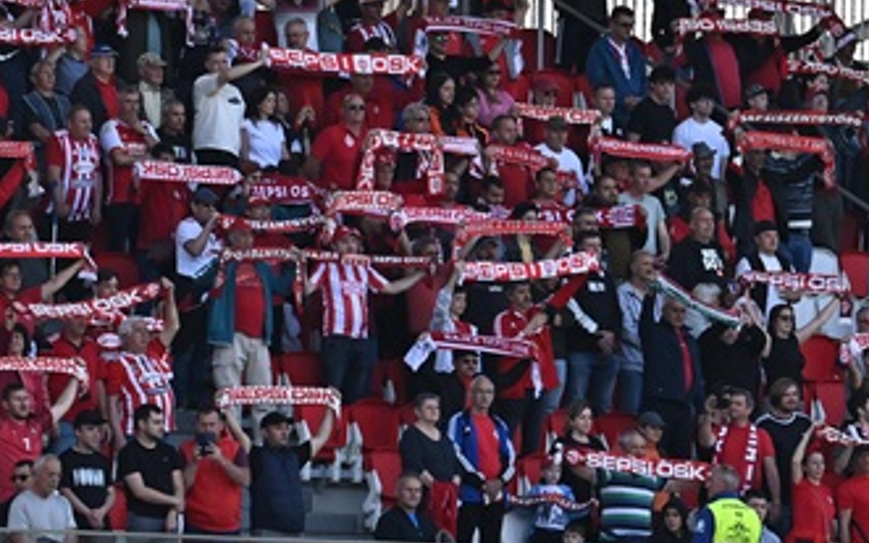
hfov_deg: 3.8
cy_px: 223
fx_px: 13123
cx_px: 761
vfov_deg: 2.4
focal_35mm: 554
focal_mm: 180
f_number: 6.3
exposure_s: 1/1250
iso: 900
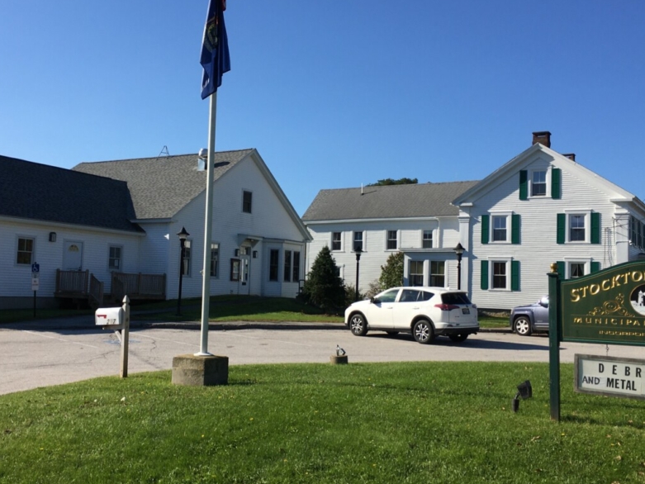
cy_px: 240
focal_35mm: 38
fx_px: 708
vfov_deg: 37.7
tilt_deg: +4.5
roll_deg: -2.5
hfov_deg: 48.9
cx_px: 294
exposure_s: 1/2024
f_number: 2.2
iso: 25
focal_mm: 4.15
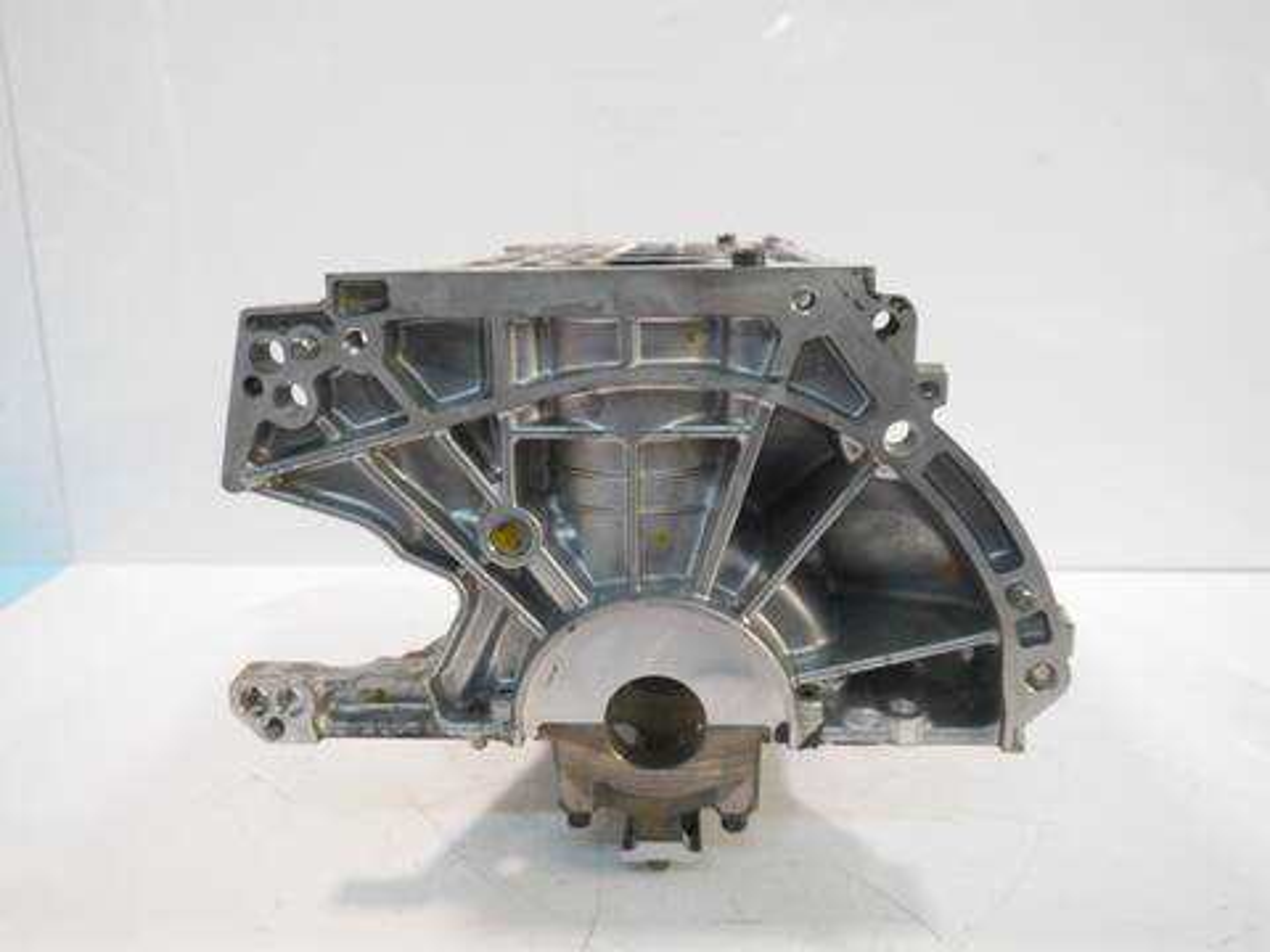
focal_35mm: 30
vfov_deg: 46.8
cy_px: 476
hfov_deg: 60.0
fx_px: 1101
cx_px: 635
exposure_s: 1/125
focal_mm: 15
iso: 1600
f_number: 3.6
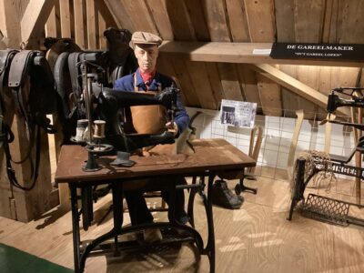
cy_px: 136
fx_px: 326
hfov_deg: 58.4
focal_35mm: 31
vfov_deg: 45.4
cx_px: 182
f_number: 2.4
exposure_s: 1/25
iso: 640
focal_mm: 3.3
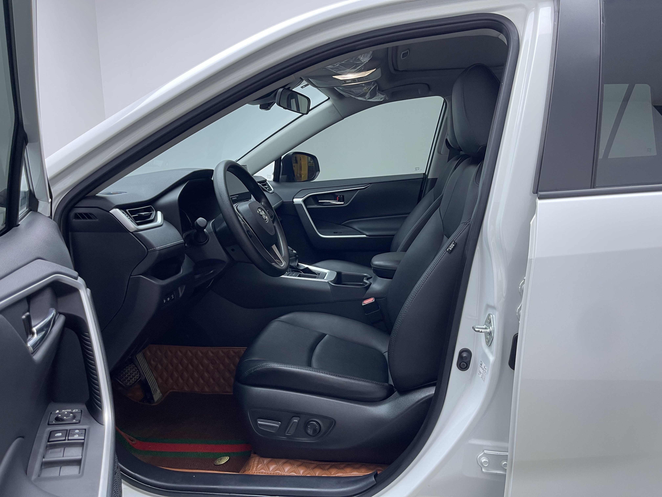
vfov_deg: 54.9
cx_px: 331
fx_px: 478
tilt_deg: -10.3
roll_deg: +0.0
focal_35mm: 25
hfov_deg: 69.4
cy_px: 248
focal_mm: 5.1
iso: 64
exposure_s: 1/50
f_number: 1.6
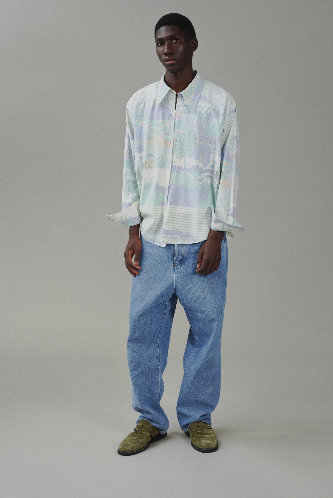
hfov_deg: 24.2
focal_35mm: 56
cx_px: 166
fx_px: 776
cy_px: 249
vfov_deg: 35.6
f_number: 10
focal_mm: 56
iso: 200
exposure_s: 1/125
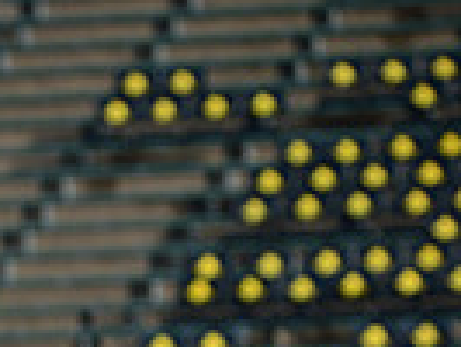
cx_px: -43
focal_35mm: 649
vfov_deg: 2.3
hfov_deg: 3.0
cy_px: 736
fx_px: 8651
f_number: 5.6
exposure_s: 1/1250
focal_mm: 200
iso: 125
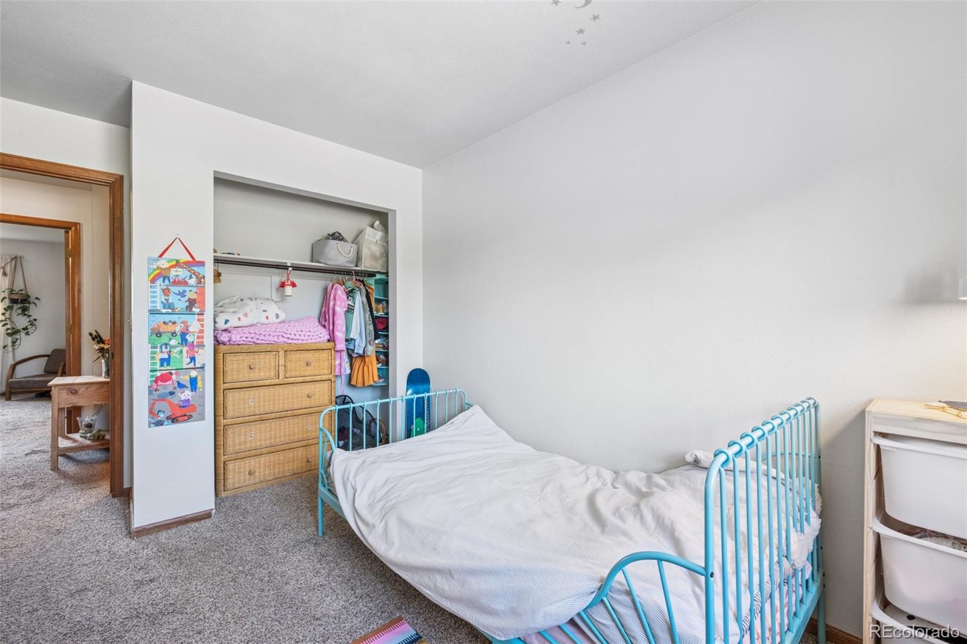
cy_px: 322
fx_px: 403
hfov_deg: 100.4
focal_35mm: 15
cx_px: 484
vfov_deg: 77.3
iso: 100
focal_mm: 15
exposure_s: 1/1.25
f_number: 11
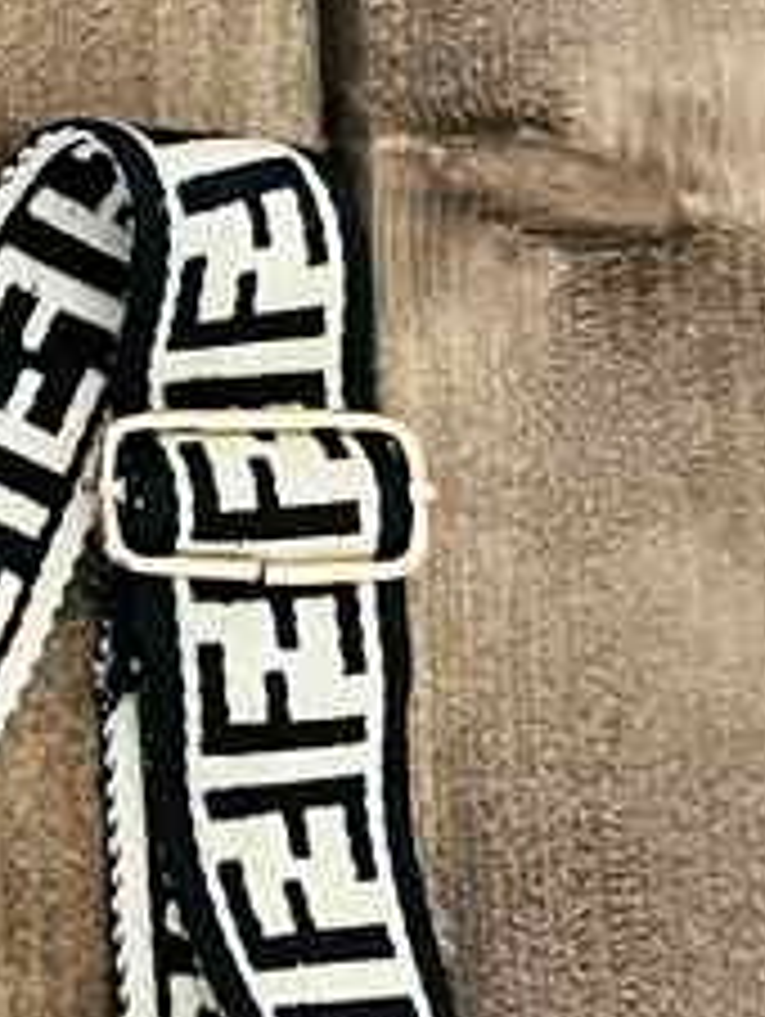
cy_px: -9
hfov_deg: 11.4
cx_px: -860
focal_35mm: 115
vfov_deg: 16.7
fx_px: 3382
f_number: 1.6
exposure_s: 1/25
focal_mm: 5.1
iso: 640
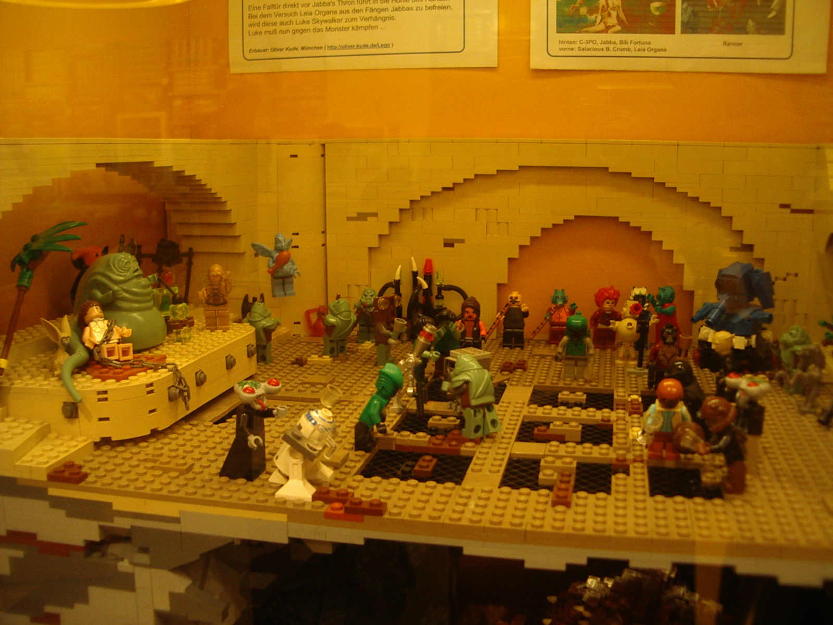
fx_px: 914
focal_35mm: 38
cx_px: 416
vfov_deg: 37.7
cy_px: 312
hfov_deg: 49.0
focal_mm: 5.8
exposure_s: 1/60
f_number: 2.6
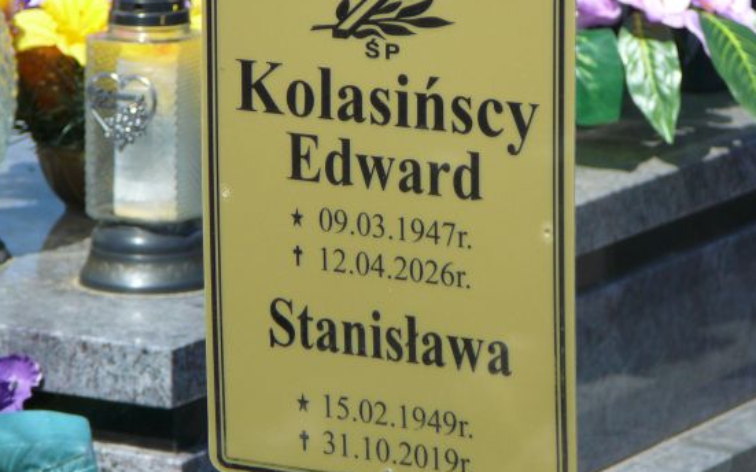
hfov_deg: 10.1
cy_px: 169
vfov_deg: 6.3
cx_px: 387
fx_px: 4264
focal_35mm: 207
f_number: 4
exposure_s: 1/640
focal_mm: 25
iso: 80
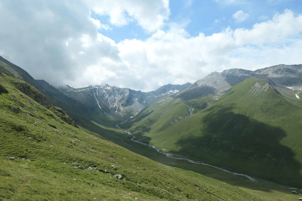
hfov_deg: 73.7
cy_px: 100
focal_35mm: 24
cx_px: 151
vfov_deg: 53.1
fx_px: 201
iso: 200
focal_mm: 8.8
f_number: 6.3
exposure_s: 1/800
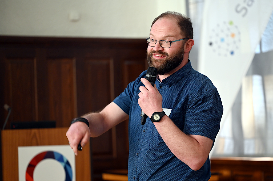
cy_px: 90
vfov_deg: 13.0
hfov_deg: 19.5
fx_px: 796
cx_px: 136
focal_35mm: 105
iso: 560
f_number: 2.8
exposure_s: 1/125
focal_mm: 105
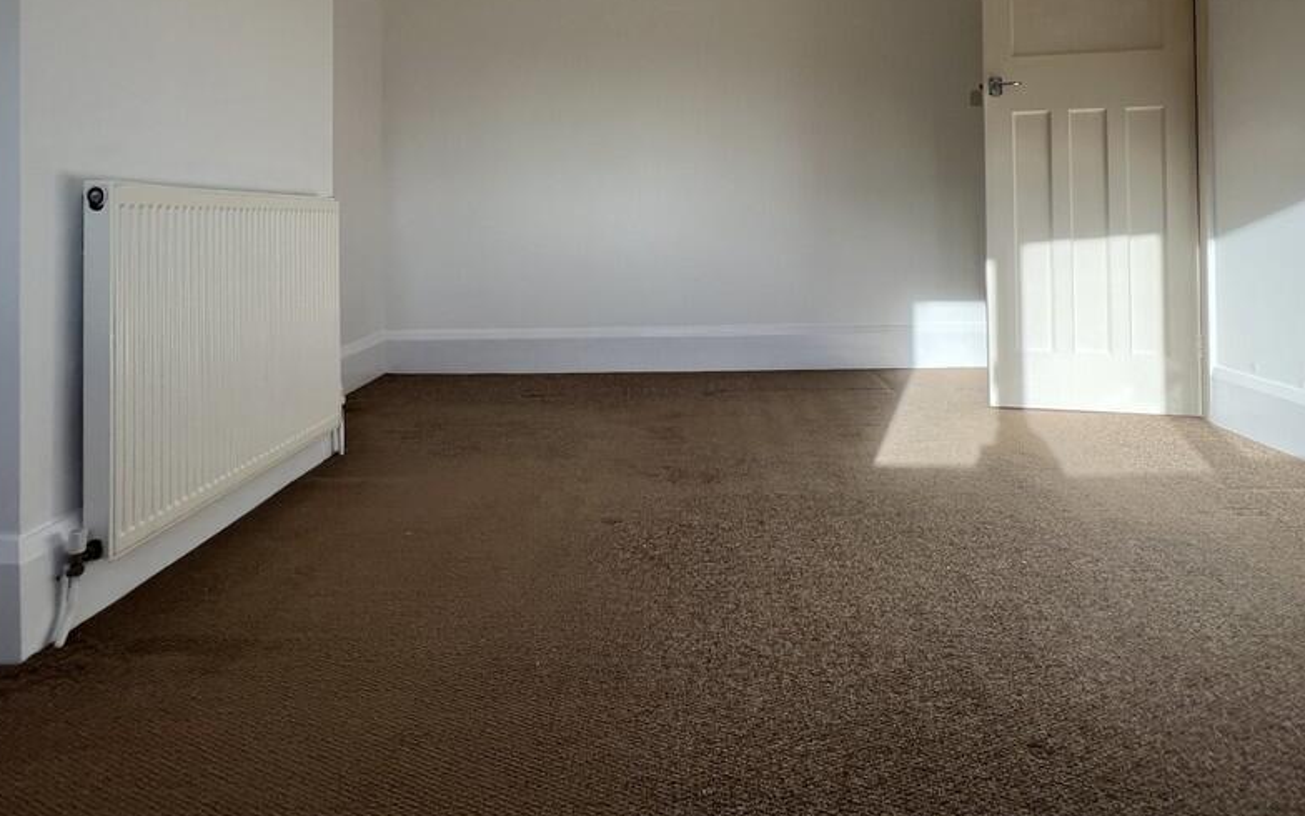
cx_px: 694
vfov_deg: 61.3
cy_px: 202
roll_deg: -0.4
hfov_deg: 91.0
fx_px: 640
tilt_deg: +1.1
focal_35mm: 18
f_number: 1.8
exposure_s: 1/277
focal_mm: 1.57
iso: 32
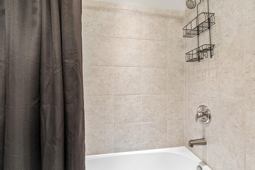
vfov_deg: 73.6
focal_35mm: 16
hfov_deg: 96.7
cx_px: 133
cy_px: 80
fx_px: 113
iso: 100
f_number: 7.1
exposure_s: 1/1.25
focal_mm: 10
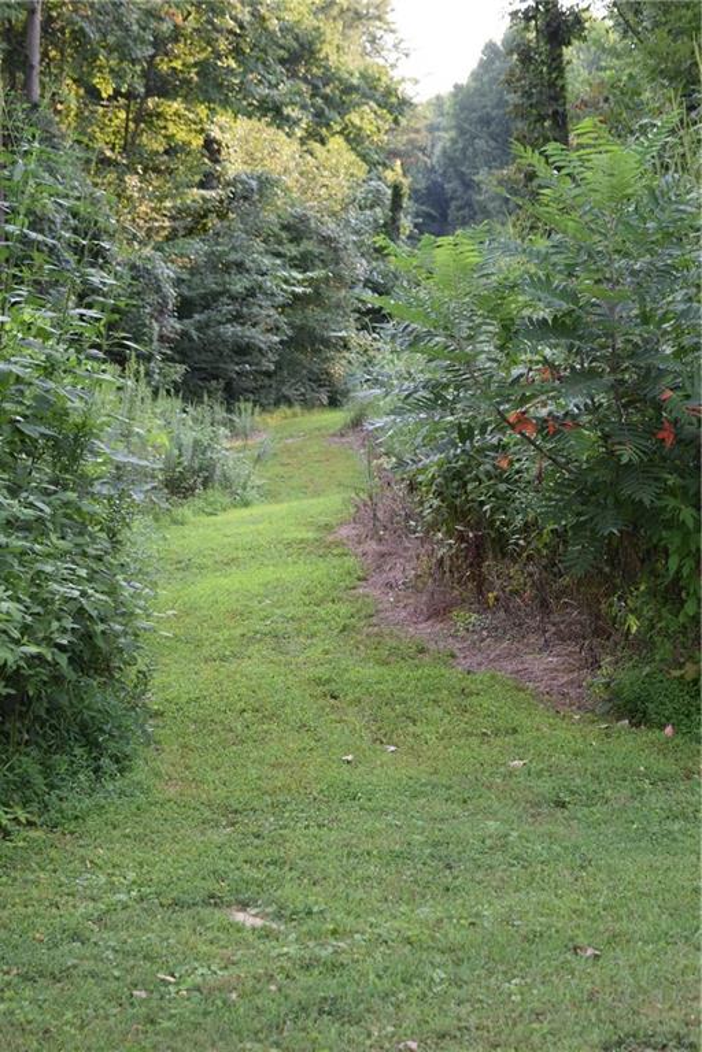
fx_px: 2018
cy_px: 526
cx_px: 351
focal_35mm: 69
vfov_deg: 29.2
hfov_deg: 19.7
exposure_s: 1/160
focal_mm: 46
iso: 400
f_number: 6.3
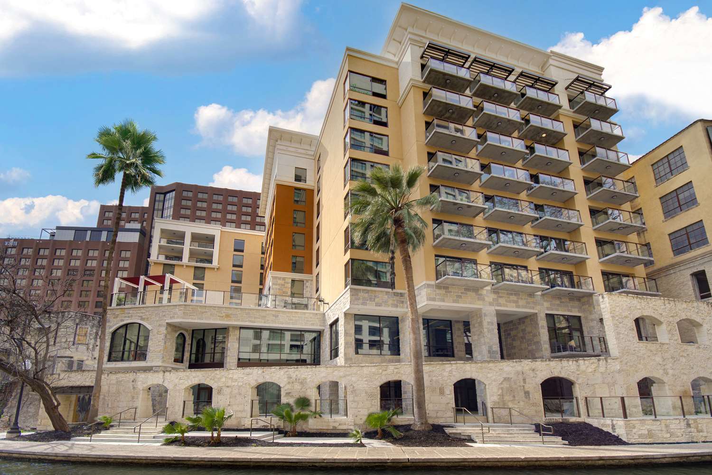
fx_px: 297
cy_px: 238
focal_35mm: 15
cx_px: 356
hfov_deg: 100.4
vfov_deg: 77.4
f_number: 7.1
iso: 250
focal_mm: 10
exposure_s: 1/800
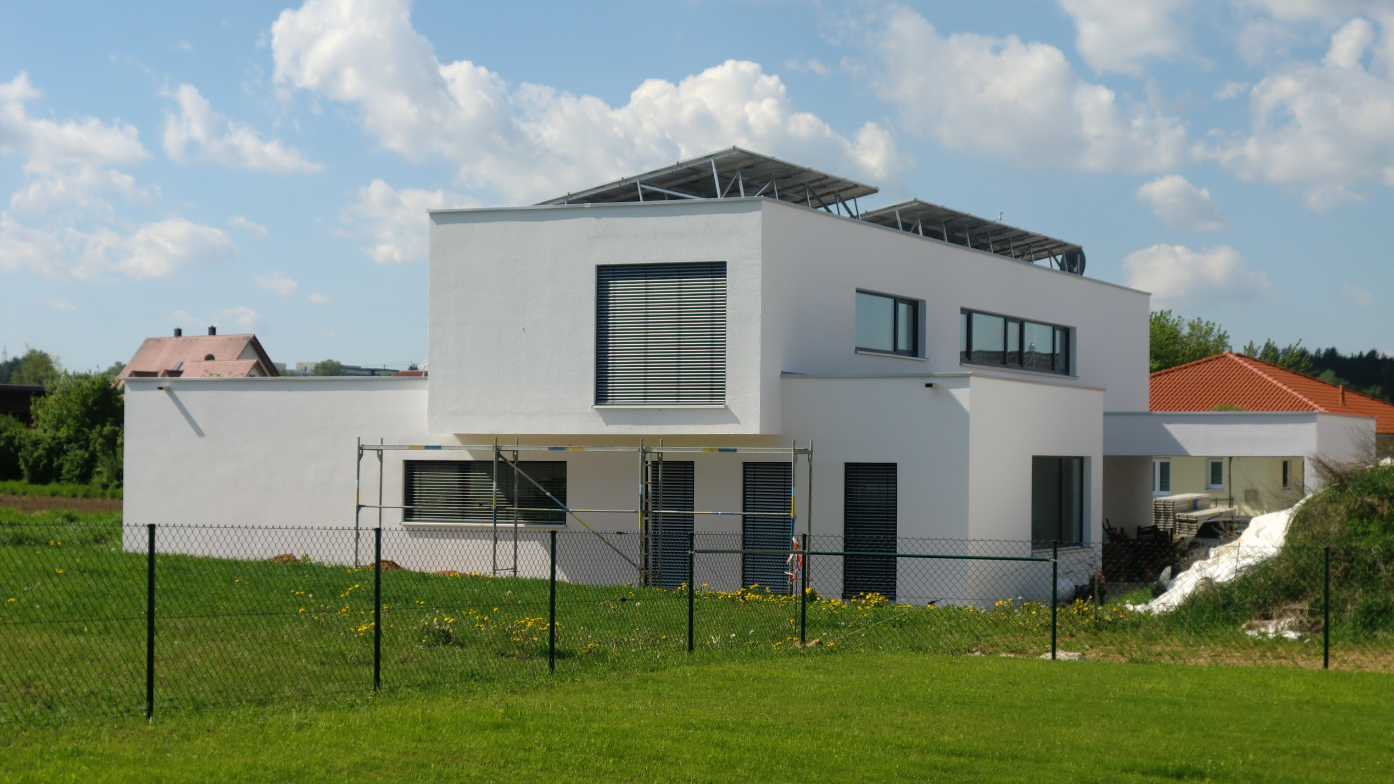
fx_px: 2476
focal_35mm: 67
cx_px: 702
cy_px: 428
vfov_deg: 18.0
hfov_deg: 31.4
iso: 64
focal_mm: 11.2
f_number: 4.2
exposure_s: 1/800
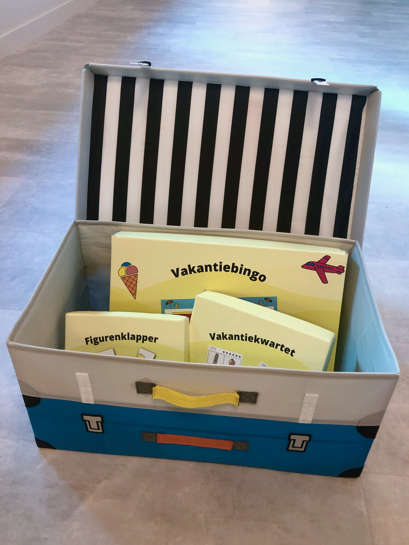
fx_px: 441
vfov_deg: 63.4
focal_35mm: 28
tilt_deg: -36.1
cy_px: 272
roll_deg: -3.3
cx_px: 204
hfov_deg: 49.7
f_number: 1.8
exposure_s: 1/33
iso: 32
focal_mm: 3.99
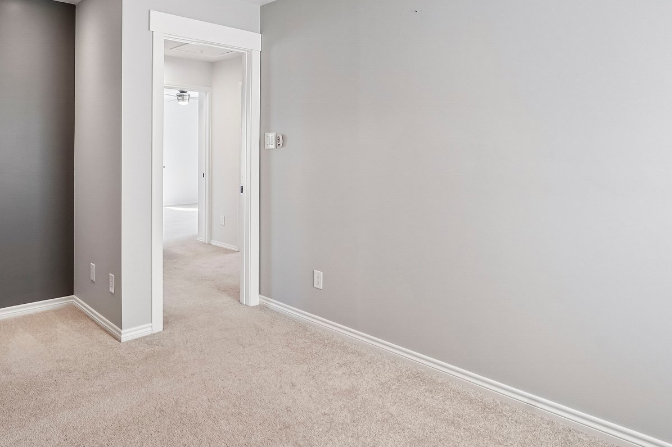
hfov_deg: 73.3
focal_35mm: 24
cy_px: 152
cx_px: 287
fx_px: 448
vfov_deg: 52.2
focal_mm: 14
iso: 400
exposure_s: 1/40
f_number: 8
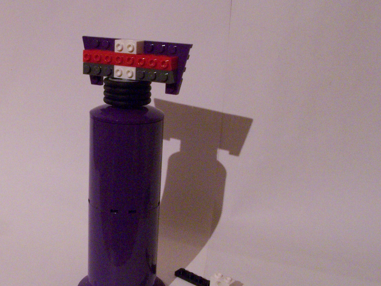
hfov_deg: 36.5
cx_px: 131
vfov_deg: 28.0
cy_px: 140
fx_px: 572
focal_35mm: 52
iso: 400
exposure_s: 1/4
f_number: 7.1
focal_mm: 6.3
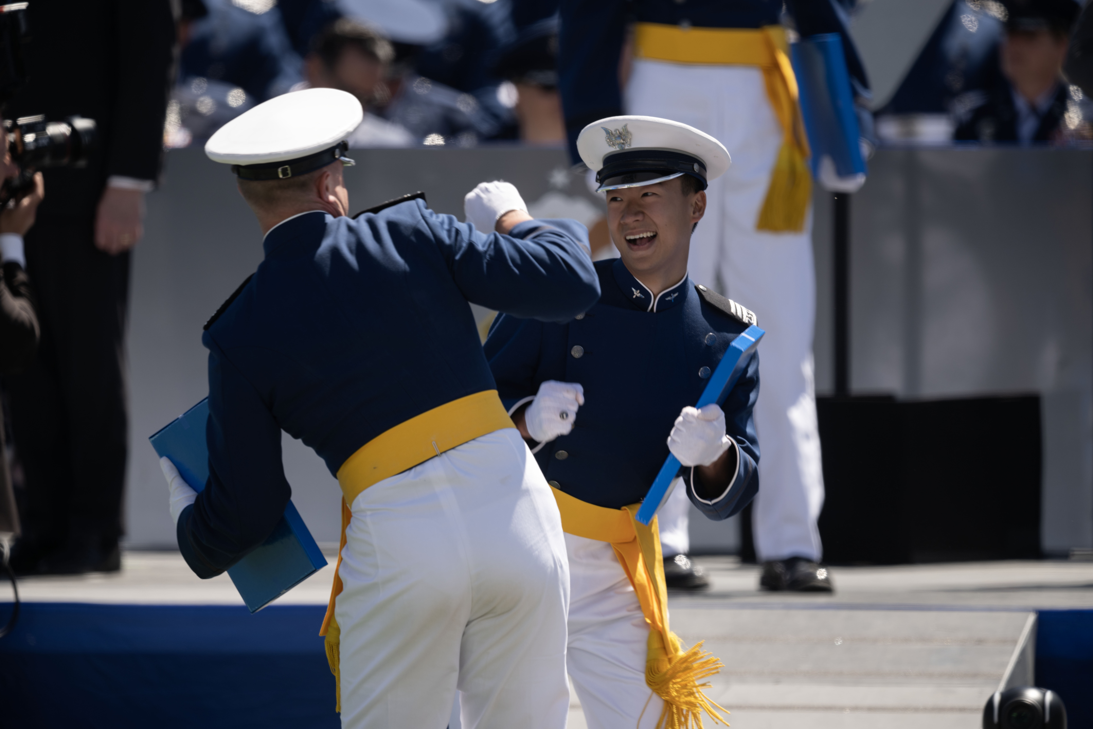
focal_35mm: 560
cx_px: 546
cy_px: 364
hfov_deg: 3.7
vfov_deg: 2.5
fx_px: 17001
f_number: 4
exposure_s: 1/500
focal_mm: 560
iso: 64
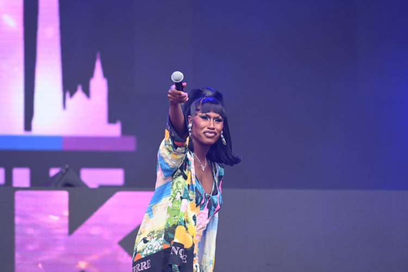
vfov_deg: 8.1
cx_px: 204
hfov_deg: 12.1
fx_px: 1927
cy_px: 136
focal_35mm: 170
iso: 500
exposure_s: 1/800
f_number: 2.8
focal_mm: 170
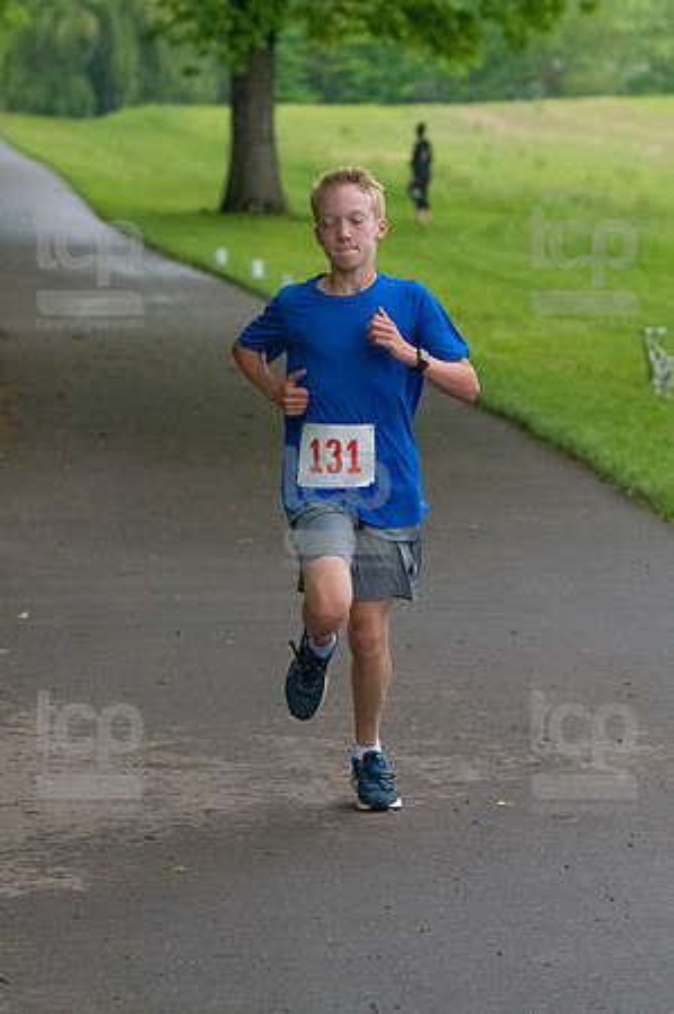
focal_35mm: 217
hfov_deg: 6.3
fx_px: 6108
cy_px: 507
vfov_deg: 9.5
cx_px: 337
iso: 6400
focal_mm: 145
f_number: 5.6
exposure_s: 1/1250
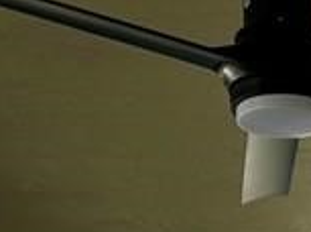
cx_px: 484
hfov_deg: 11.7
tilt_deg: -5.8
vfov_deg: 7.7
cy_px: 745
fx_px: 1443
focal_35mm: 161
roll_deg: +1.1
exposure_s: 1/912
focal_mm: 6.86
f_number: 1.78
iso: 80
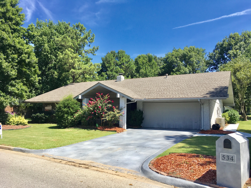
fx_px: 210
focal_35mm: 29
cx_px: 126
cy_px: 94
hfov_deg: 61.7
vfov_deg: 48.2
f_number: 2.2
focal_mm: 4.15
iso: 25
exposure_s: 1/1040
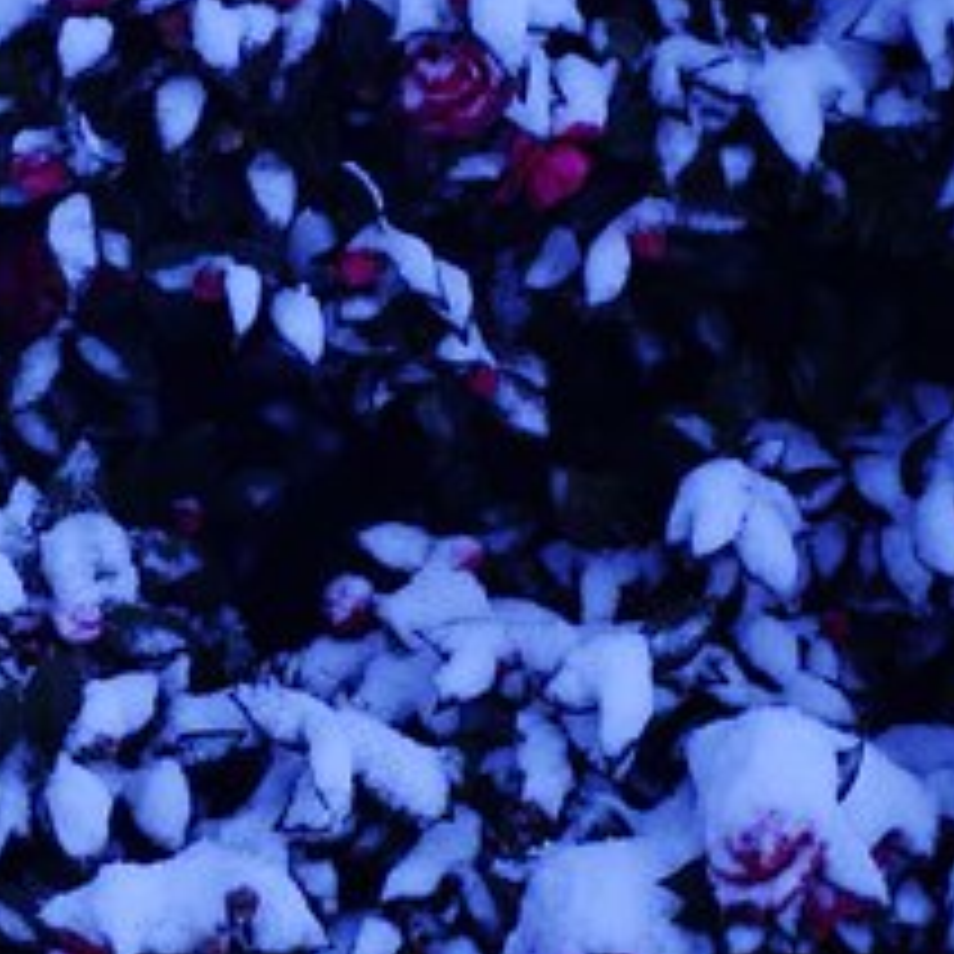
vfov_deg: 13.3
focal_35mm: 131
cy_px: 421
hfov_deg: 13.2
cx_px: 63
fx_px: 4085
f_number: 1.9
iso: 200
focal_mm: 43
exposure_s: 1/160
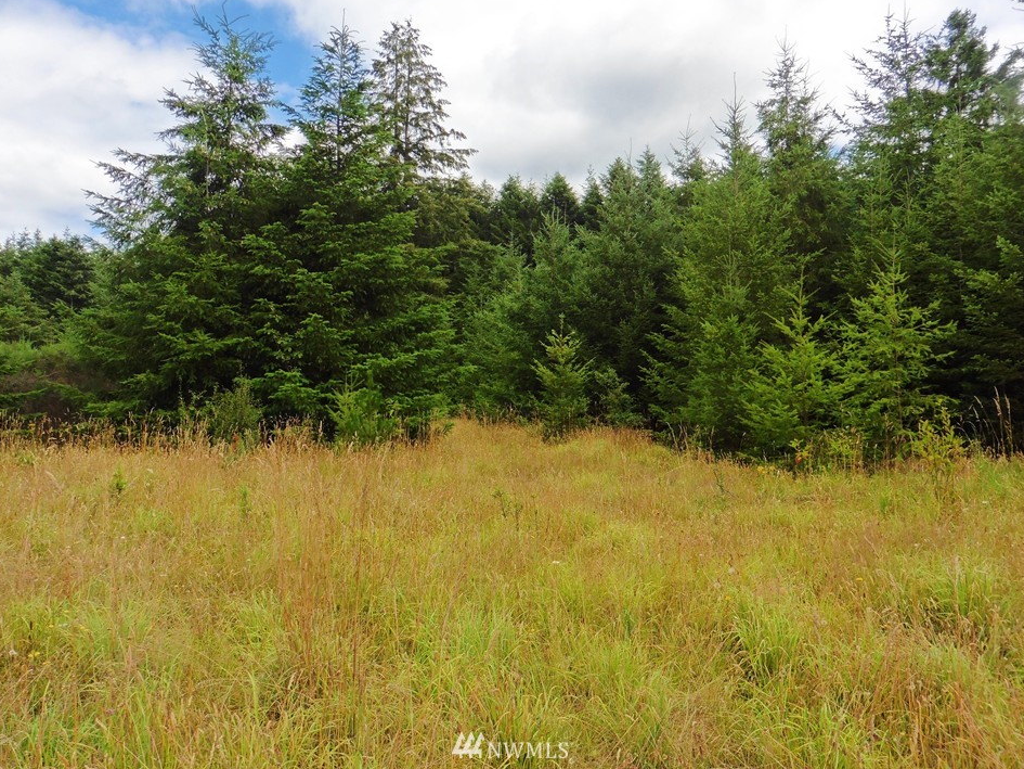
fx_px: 769
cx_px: 513
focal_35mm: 26
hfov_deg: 67.3
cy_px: 370
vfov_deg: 53.1
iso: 100
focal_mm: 4.3
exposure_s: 1/640
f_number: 4
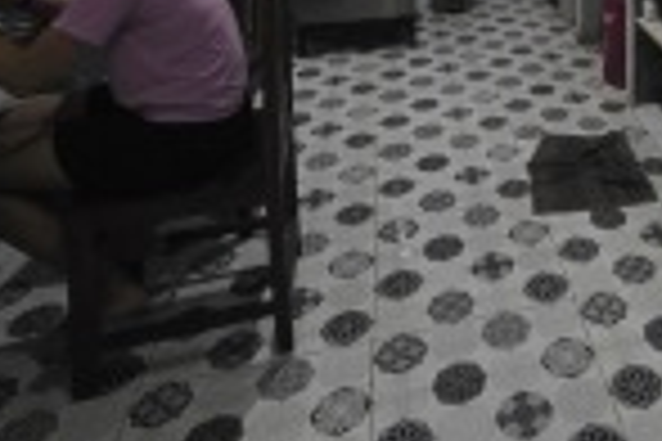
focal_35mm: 37
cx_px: 606
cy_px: -133
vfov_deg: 29.1
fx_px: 680
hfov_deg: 46.4
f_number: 1.9
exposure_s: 1/33.3
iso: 800
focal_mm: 2.2
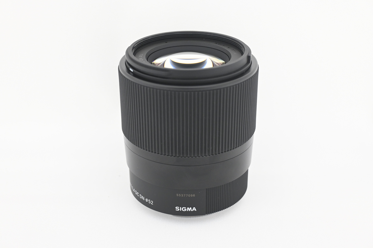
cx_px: 186
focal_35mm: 51
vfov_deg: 26.5
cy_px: 124
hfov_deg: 38.9
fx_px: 528
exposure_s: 1/30
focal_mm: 34
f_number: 5
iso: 1000
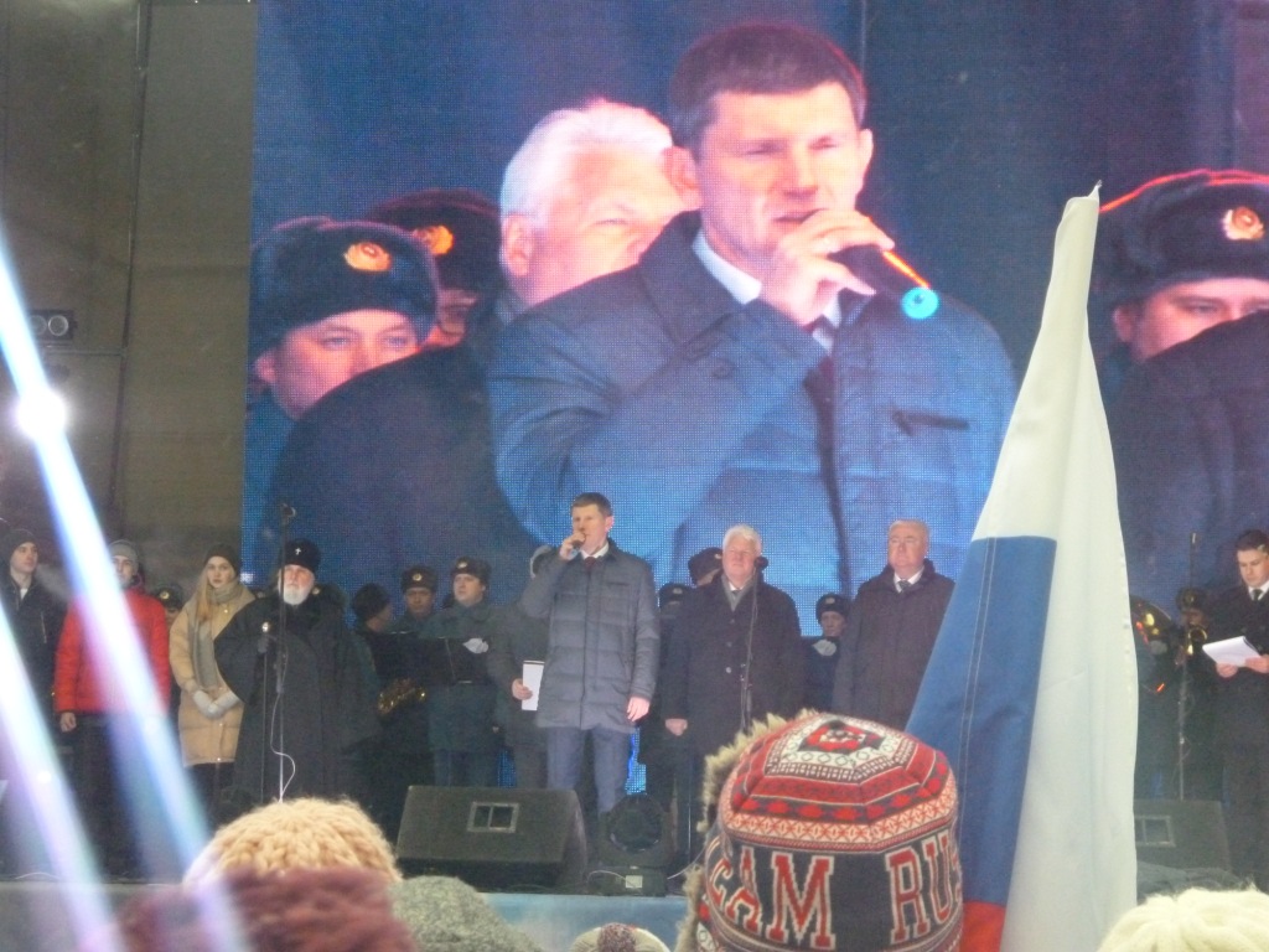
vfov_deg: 13.2
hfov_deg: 17.6
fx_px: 4106
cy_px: 476
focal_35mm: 112
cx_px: 634
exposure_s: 1/60
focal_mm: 20
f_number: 6.5
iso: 800
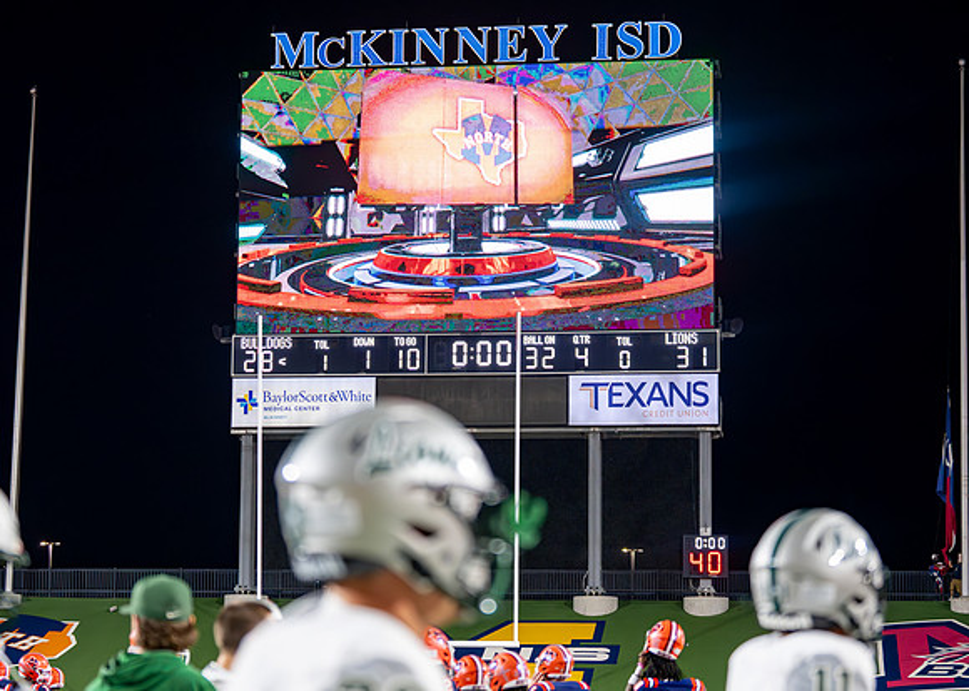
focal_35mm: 86
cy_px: 386
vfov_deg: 16.6
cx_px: 457
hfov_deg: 23.1
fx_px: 2375
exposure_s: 1/1250
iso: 3200
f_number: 2.8
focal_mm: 70
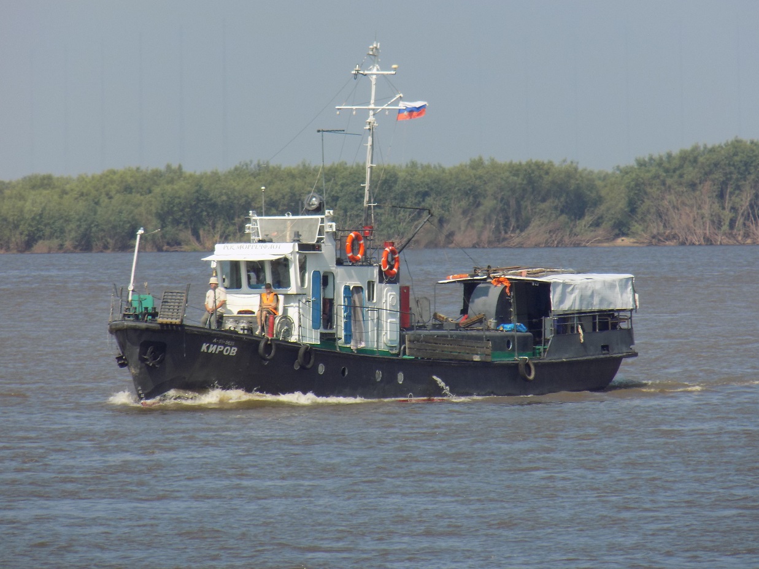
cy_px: 284
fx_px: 12828
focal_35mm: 585
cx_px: 380
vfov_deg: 2.5
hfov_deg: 3.4
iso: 80
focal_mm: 104
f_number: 5.9
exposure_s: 1/320
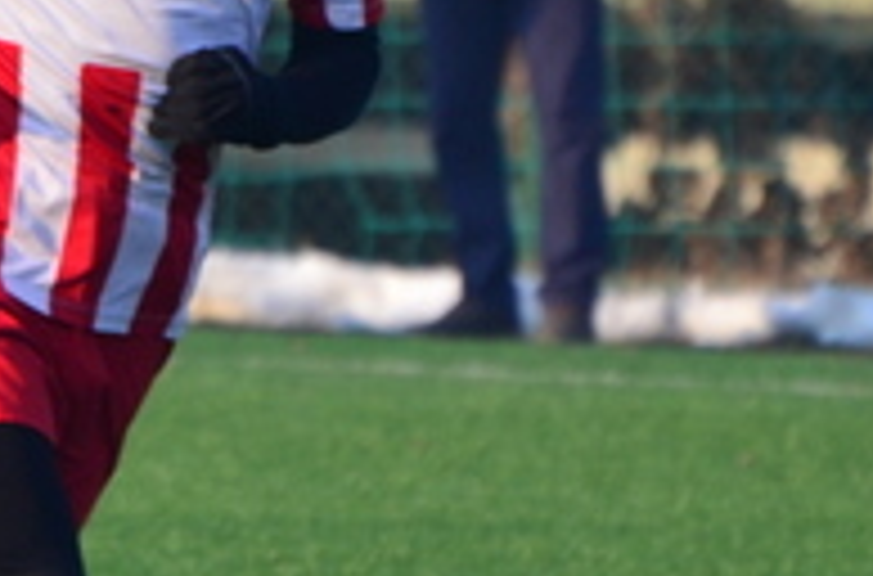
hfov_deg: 1.2
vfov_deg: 0.8
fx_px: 40391
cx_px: -153
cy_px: 338
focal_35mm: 1671
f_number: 5.6
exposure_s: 1/800
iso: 500
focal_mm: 270
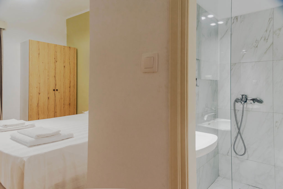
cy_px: 94
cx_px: 142
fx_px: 189
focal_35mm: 24
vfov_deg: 53.2
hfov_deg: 73.7
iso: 640
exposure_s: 1/6
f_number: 6.3
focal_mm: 24
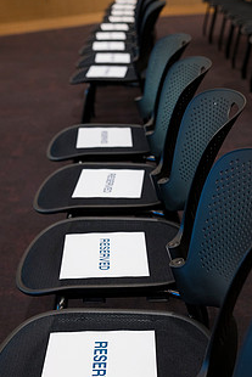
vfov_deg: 32.4
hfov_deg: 22.2
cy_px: 269
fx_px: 640
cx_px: 163
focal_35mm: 61
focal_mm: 42
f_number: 3.5
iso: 640
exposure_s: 1/200
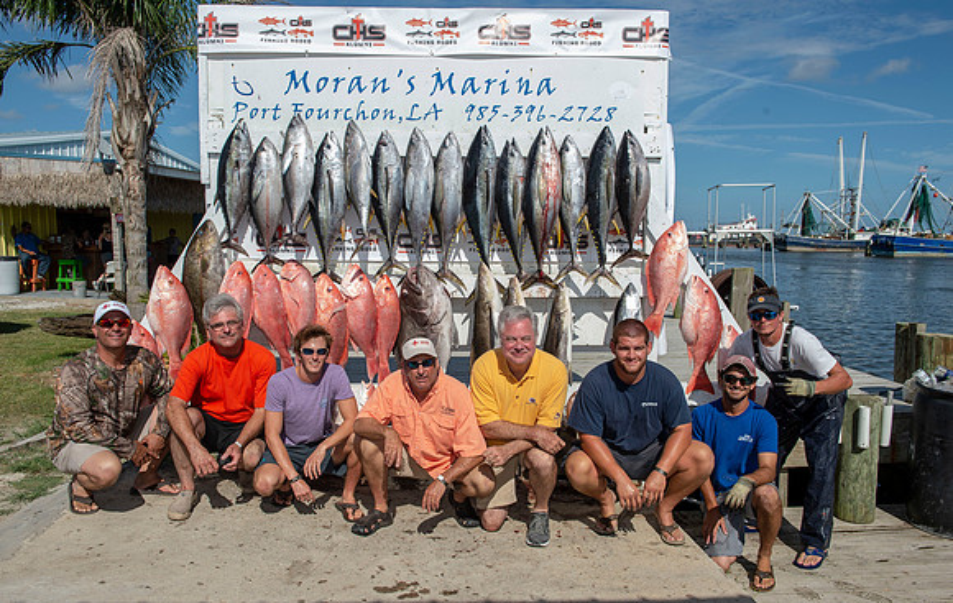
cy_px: 317
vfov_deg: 42.6
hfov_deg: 63.3
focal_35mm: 30
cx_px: 475
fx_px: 772
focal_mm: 29
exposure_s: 1/200
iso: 50
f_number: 9
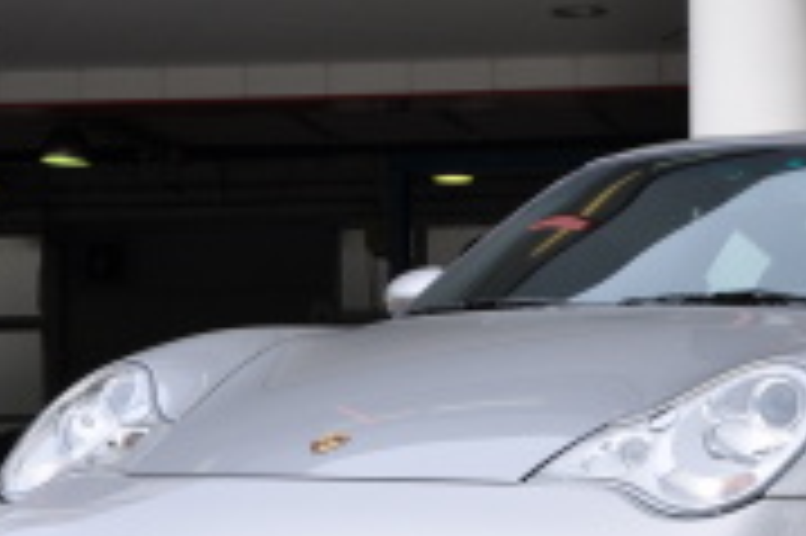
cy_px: 367
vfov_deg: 10.3
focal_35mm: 133
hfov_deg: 15.3
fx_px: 2975
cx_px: 653
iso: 200
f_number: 8
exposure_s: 1/250
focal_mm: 40
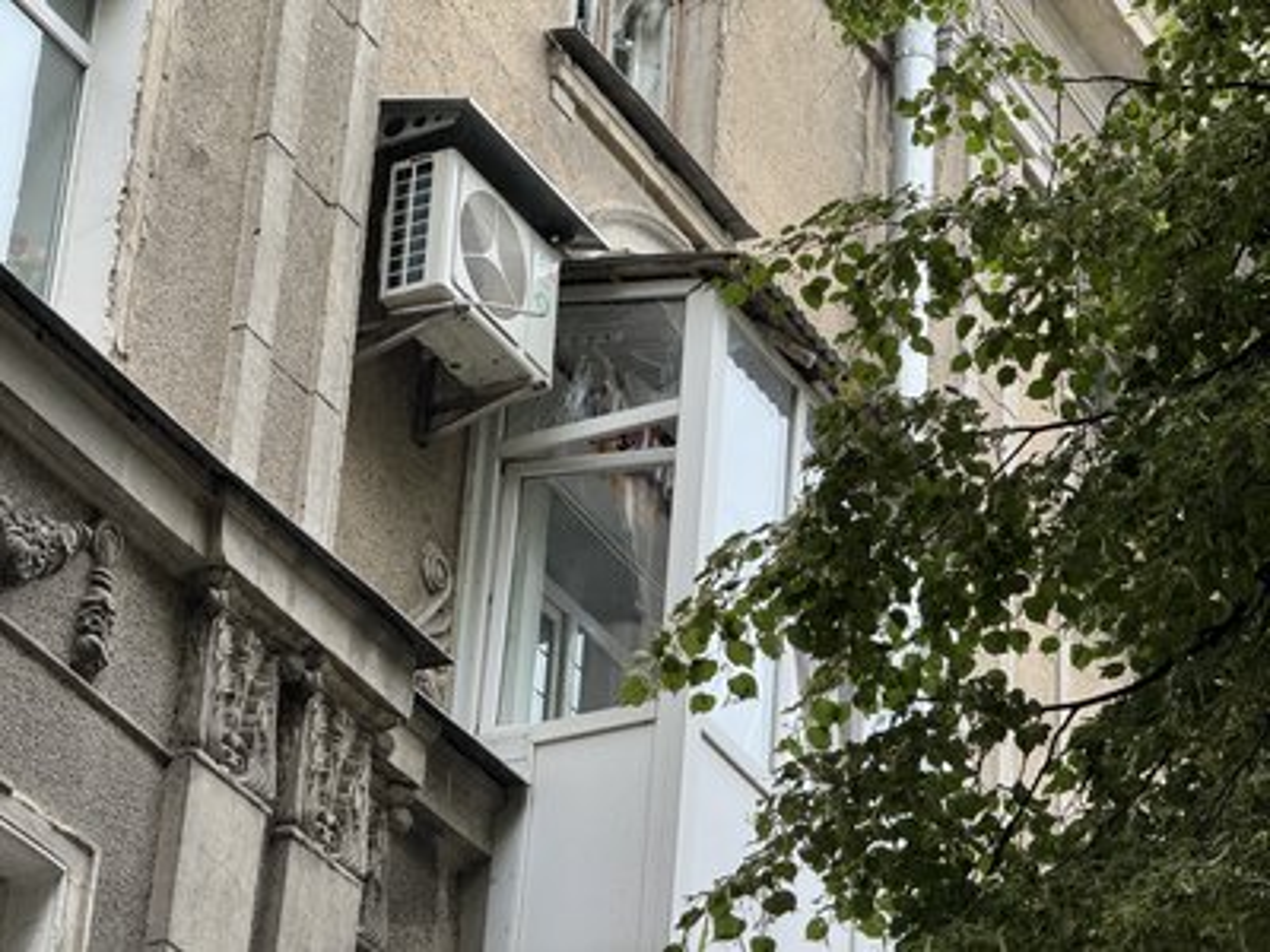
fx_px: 4403
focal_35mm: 120
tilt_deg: +30.8
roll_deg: -4.1
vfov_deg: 12.3
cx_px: 635
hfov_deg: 16.4
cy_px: 476
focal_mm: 15.66
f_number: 2.8
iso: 64
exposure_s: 1/99
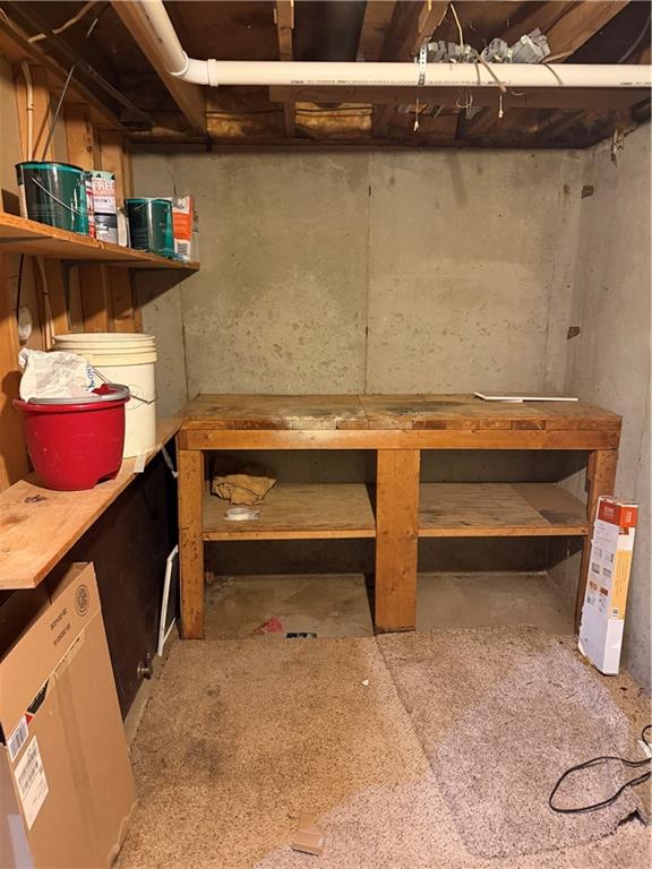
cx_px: 326
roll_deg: +0.2
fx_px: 603
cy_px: 434
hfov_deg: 56.8
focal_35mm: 24
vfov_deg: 71.6
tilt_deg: -12.7
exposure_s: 1/30
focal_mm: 6.76
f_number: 1.78
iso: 800
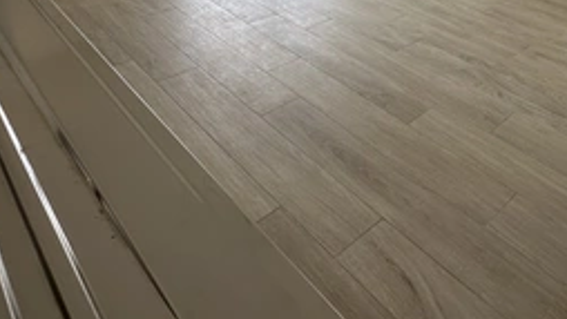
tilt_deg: -21.6
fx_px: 481
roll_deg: -3.9
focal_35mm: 32
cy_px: -11
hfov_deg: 58.8
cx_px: 401
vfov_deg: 33.1
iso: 125
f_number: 2.2
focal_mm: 2.22
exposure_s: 1/99
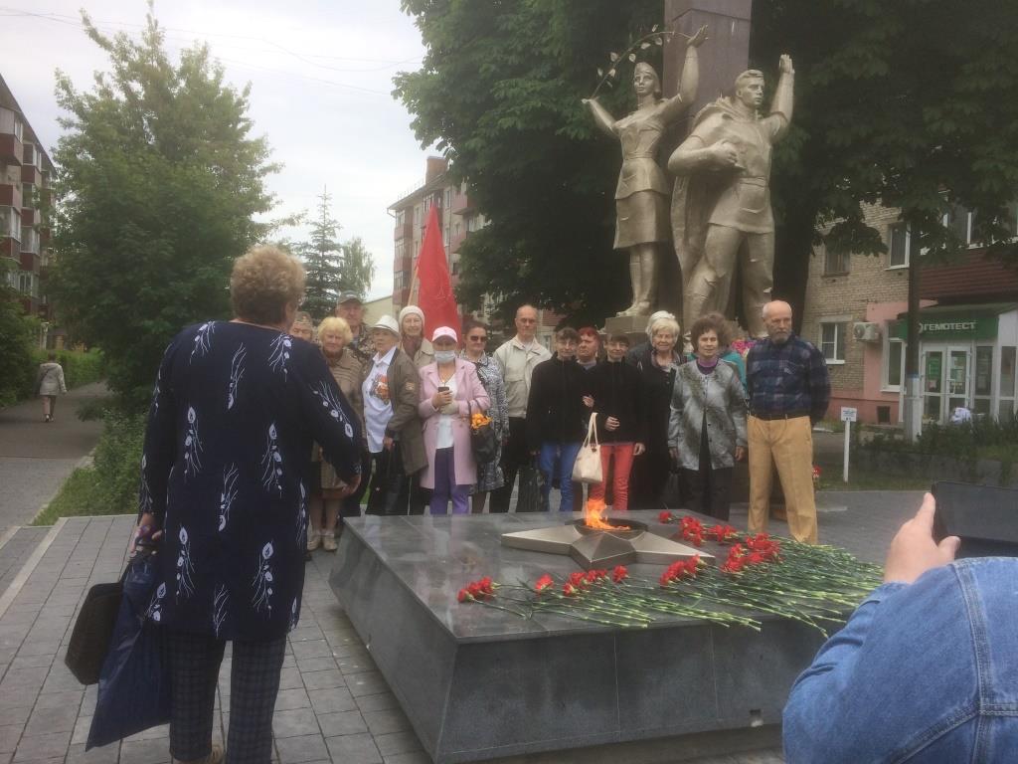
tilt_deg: -1.6
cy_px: 382
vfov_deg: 48.2
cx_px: 509
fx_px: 853
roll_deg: -1.5
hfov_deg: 61.7
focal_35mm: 29
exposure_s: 1/1080
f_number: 2.2
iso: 32
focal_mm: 4.15
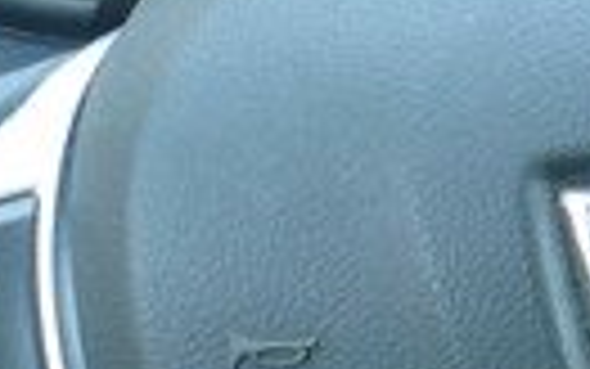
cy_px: -68
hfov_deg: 10.7
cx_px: 797
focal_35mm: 191
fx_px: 3072
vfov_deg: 6.8
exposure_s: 1/30
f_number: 2.8
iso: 160
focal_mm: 6.1
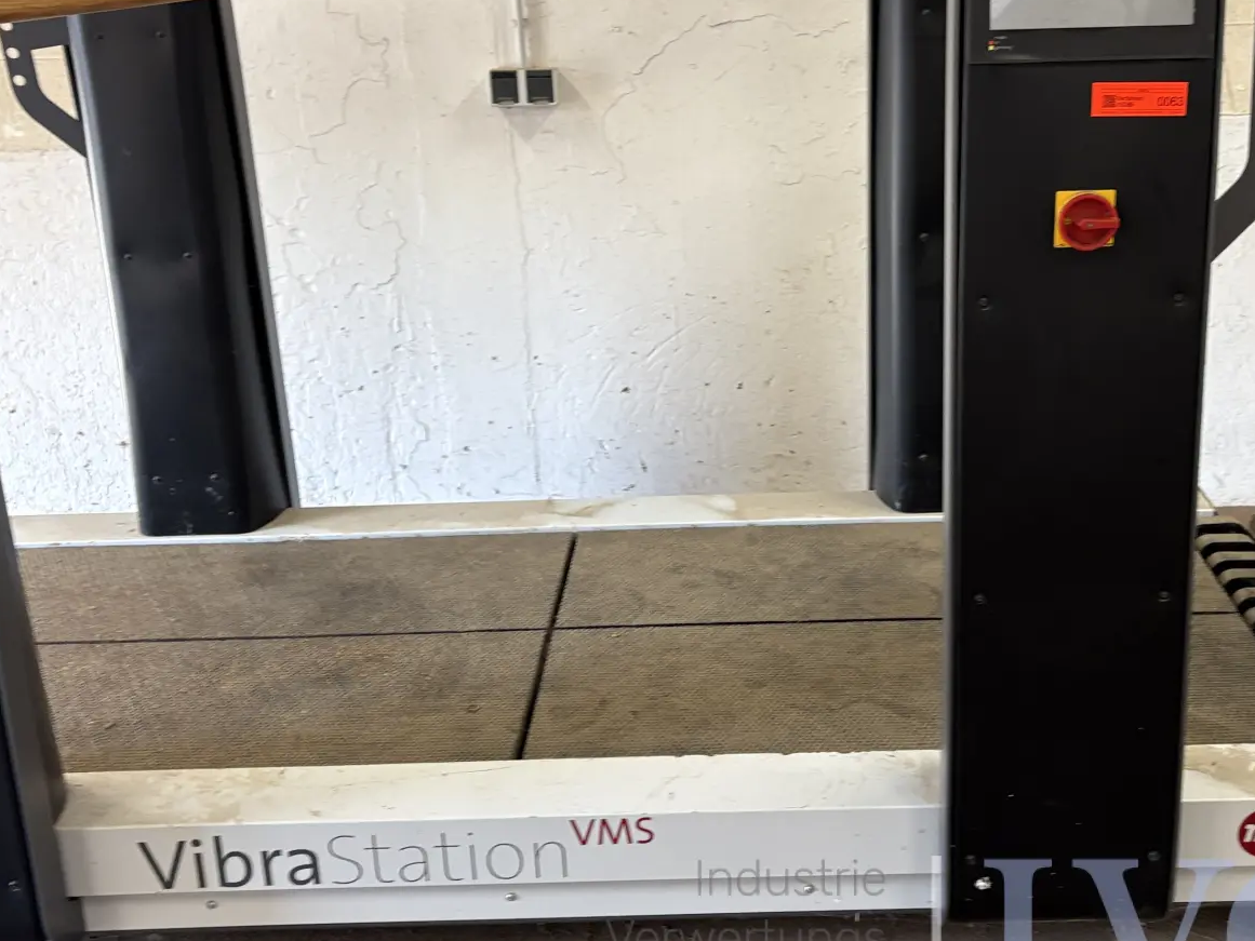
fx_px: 1559
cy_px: 394
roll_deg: +2.7
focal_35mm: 43
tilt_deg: -15.8
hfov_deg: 43.6
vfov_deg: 33.5
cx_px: 760
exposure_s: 1/50
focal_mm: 5.96
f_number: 1.6
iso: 100
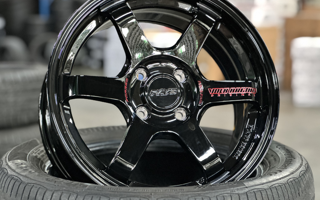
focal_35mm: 82
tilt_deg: -5.6
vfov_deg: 15.9
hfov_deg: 25.2
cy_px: 83
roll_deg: -0.2
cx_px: 160
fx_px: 715
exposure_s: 1/14
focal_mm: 9
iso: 500
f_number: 2.8
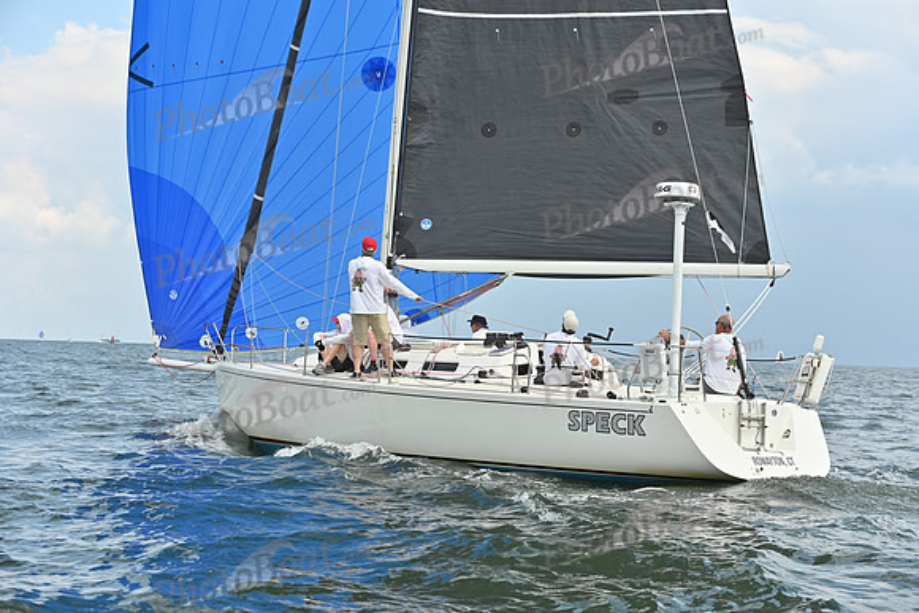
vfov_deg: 19.5
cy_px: 306
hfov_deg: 28.8
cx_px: 460
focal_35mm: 70
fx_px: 1787
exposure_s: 1/1600
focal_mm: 70
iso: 320
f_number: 6.3
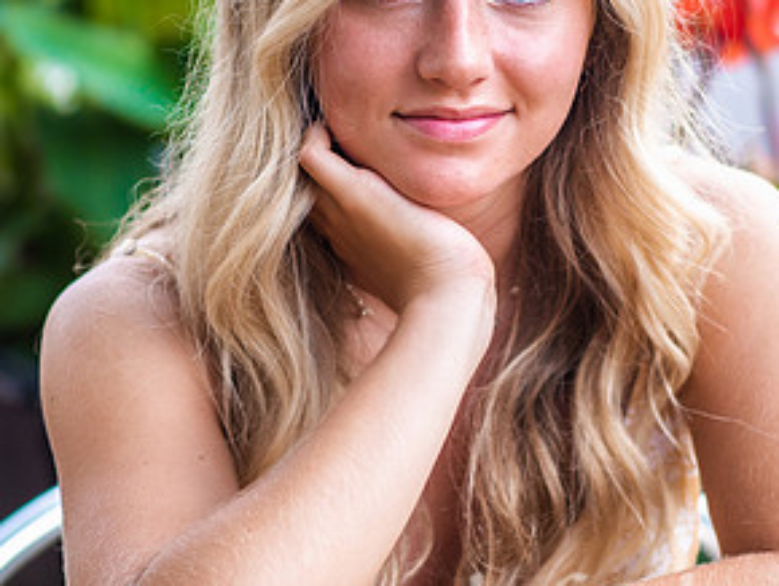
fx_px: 3874
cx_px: 500
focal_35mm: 172
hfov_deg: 11.5
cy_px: 276
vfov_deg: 8.6
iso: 200
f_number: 1.2
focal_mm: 43
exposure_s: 1/500
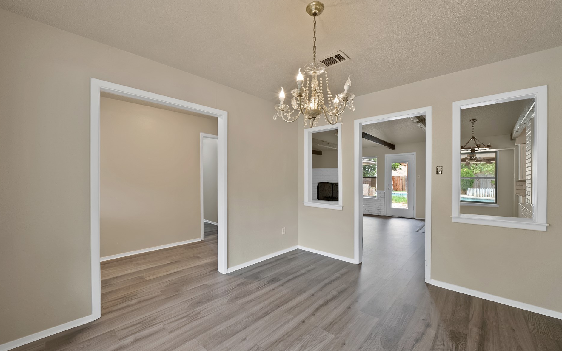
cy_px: 186
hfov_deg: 109.4
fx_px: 199
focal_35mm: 13
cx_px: 281
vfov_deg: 82.7
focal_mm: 12
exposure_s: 1/2.5
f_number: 9
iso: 640
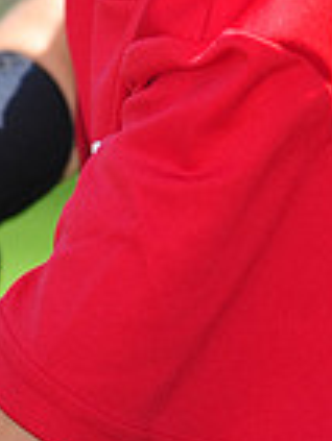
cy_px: -335
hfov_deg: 1.9
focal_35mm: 788
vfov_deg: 2.5
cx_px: 175
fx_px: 10062
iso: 200
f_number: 4.5
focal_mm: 200
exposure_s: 1/640
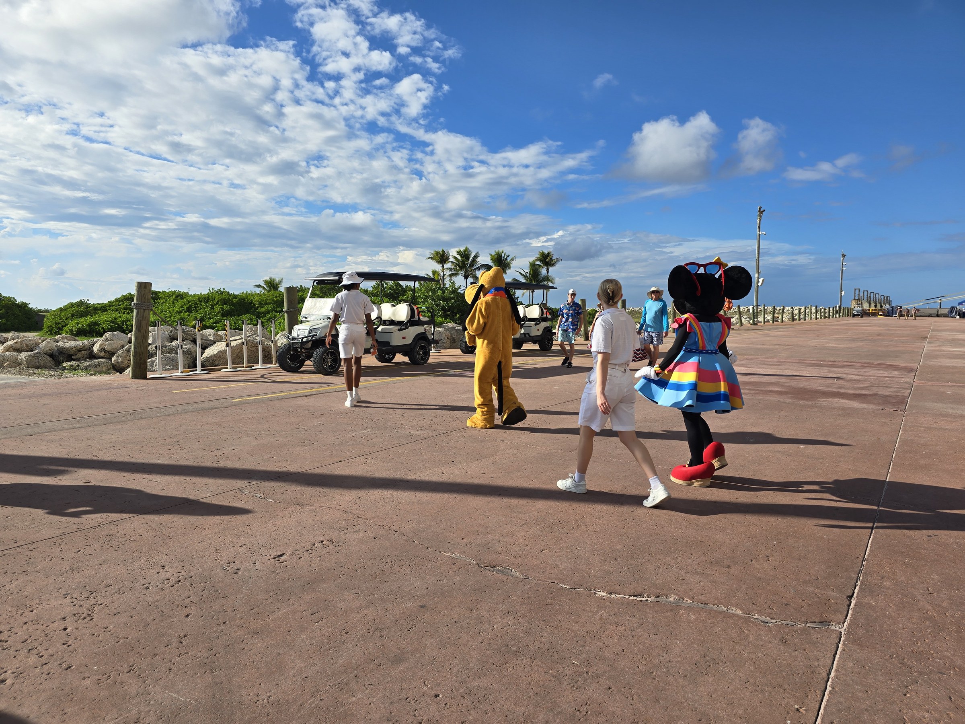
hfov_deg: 73.9
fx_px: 641
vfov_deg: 58.9
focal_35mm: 23
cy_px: 362
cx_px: 482
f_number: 1.7
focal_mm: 6.3
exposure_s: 1/1132
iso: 12
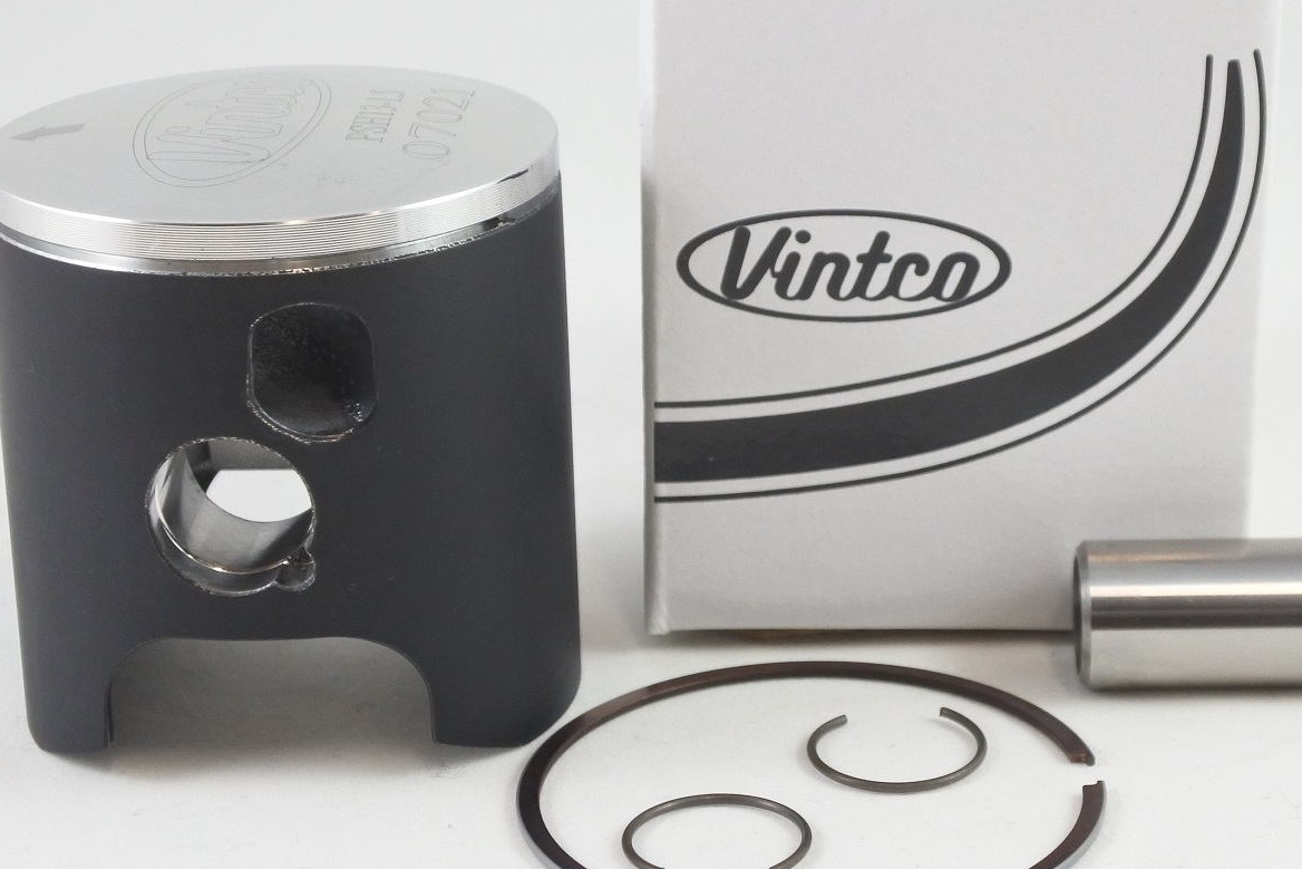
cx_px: 741
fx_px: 2423
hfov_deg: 30.0
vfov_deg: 20.3
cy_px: 398
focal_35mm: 67
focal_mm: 16.1
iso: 560
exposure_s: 1/125
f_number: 4.5
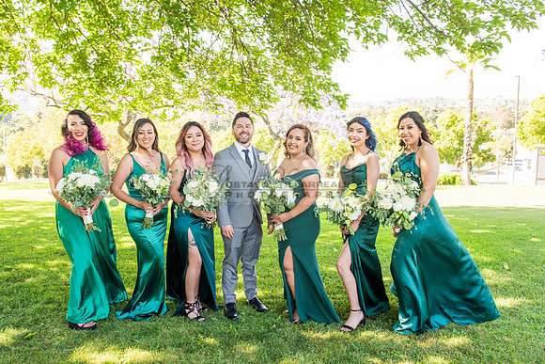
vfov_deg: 43.9
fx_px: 451
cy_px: 167
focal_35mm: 30
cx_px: 253
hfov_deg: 62.2
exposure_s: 1/200
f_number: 6.3
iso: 500
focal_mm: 27
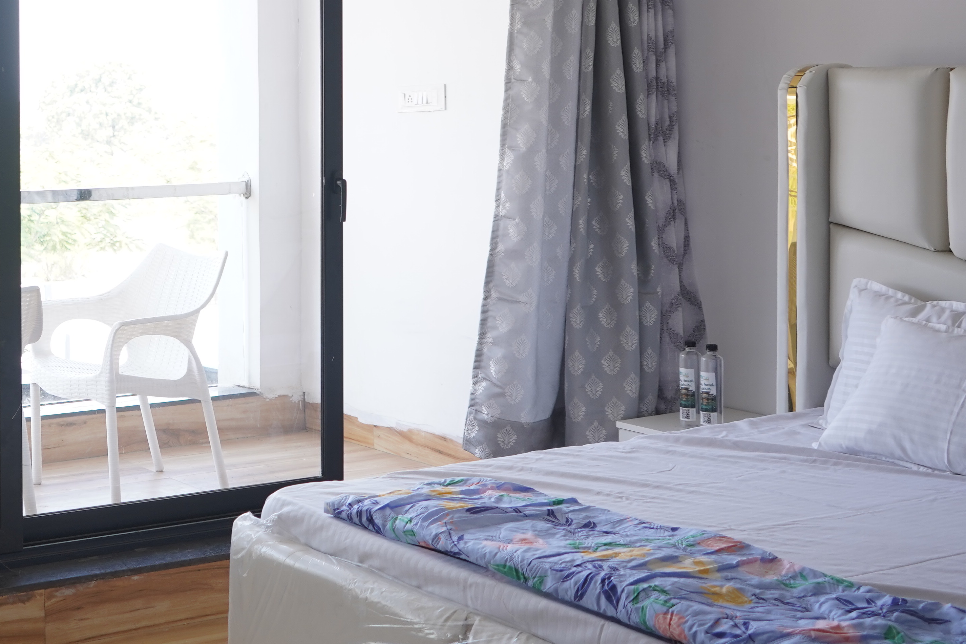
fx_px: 1637
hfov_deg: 31.1
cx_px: 66
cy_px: 144
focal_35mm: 61
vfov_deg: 22.0
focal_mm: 29
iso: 250
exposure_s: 1/125
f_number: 3.5
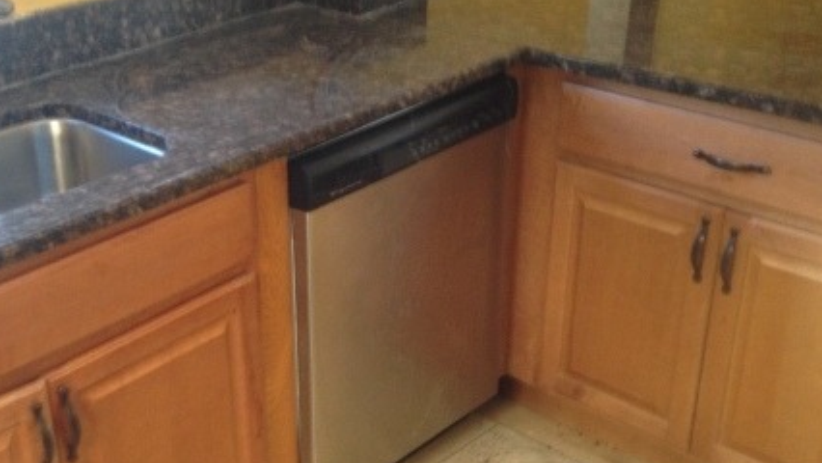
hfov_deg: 37.9
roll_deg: +2.1
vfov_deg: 22.2
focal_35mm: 54
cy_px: 270
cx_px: 253
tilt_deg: -25.7
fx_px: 1177
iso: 100
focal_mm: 4.12
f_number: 2.4
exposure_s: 1/20
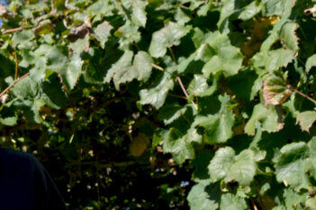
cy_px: 202
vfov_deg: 16.4
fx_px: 720
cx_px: -7
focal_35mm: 82
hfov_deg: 23.6
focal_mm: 24.3
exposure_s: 1/500
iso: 200
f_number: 5.6
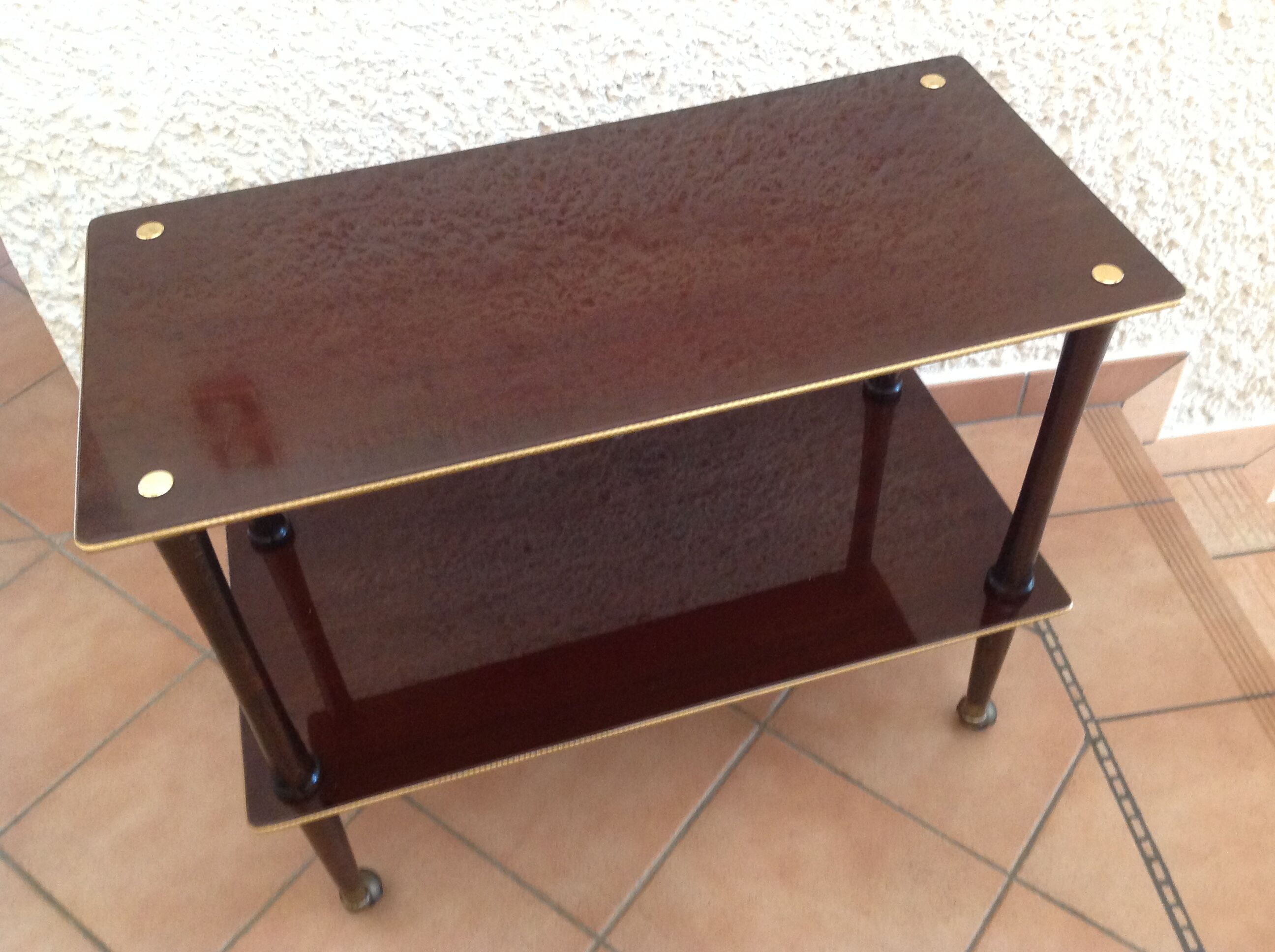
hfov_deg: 52.7
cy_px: 476
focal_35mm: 35
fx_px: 1287
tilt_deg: -47.2
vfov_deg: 40.6
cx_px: 638
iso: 250
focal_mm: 4.28
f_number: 2.4
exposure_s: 1/15
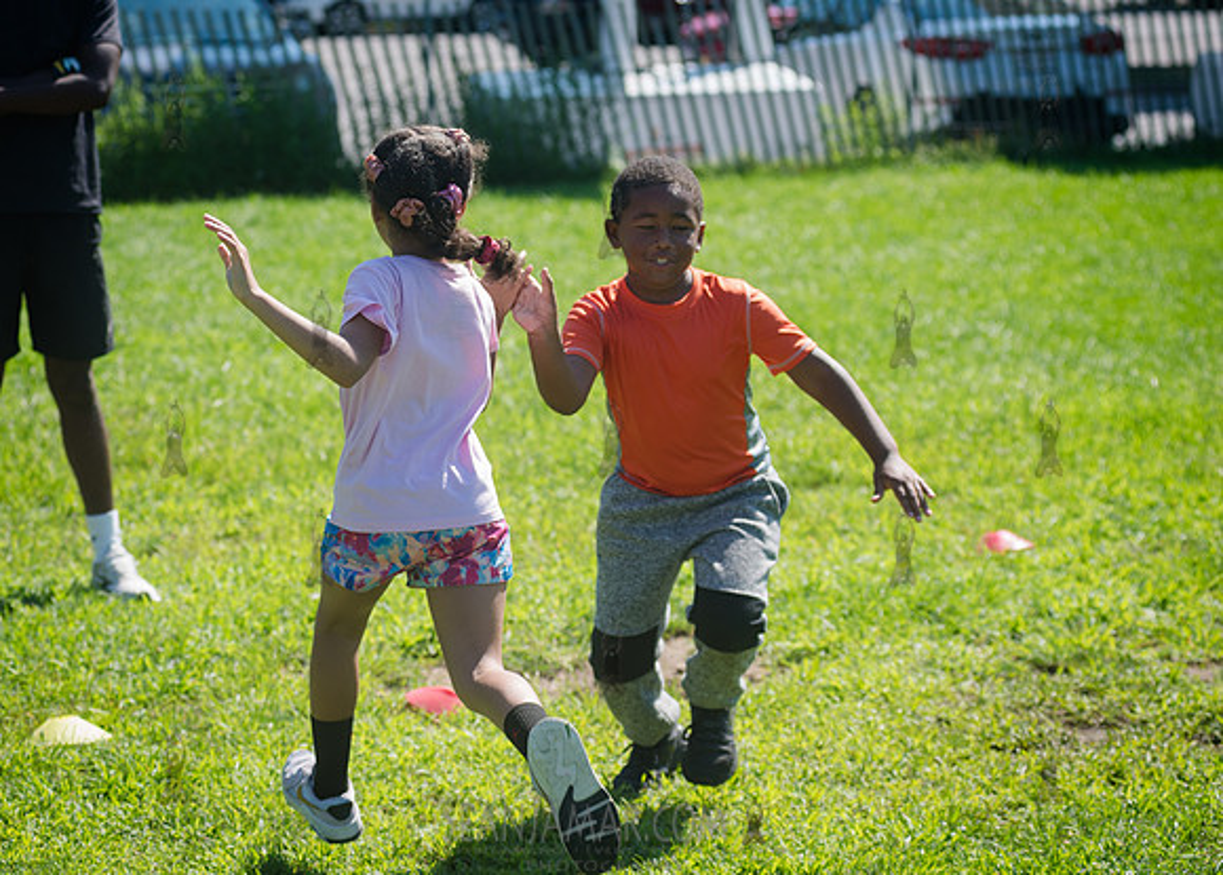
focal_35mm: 102
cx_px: 556
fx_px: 3534
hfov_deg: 19.6
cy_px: 382
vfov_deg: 14.1
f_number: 4
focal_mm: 86
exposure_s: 1/1000
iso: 200
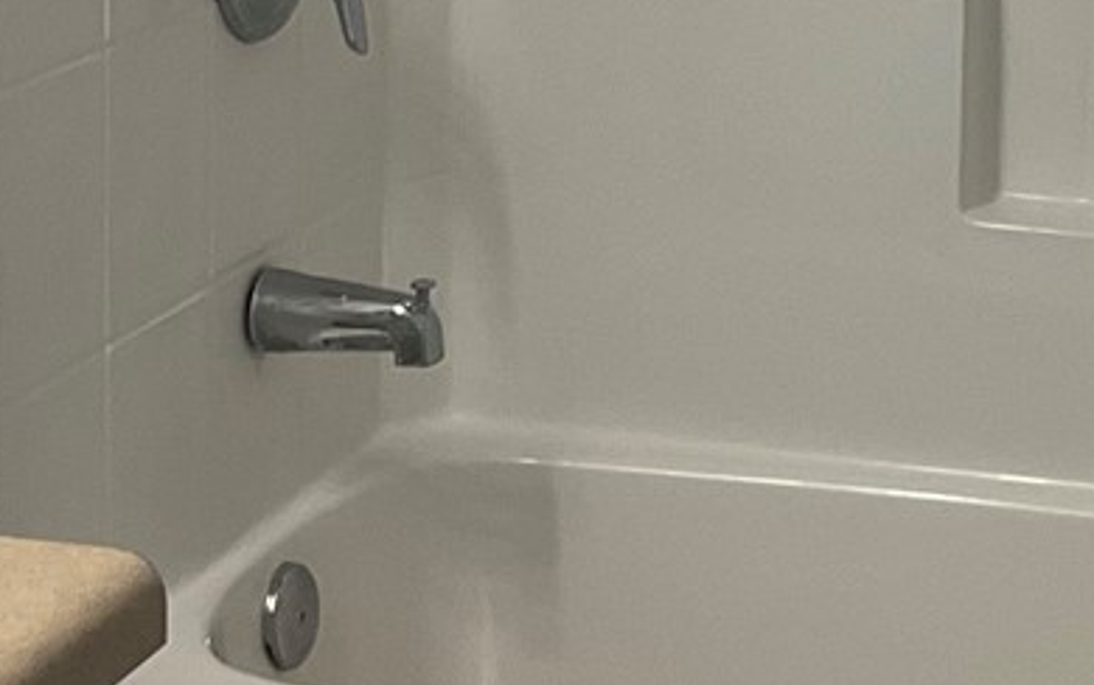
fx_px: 3758
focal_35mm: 126
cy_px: -132
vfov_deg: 10.2
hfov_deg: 16.3
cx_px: 990
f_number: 1.8
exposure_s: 1/60
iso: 40
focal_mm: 3
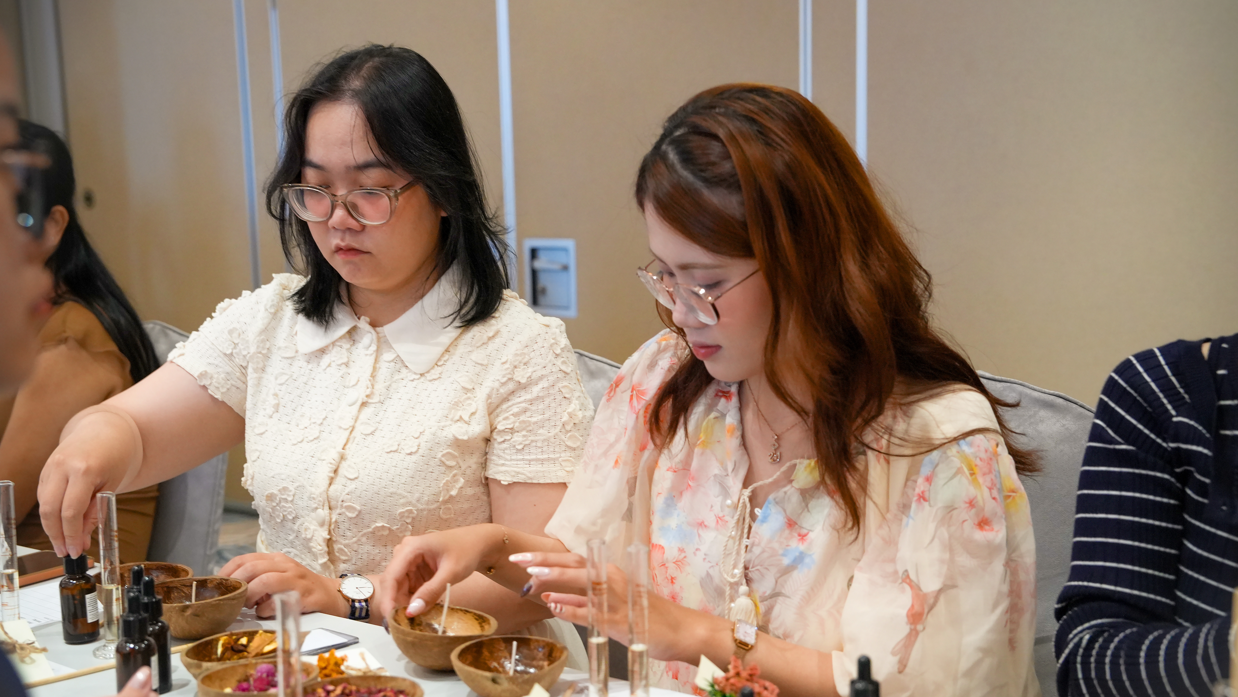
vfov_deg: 25.9
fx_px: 1510
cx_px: 631
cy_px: 391
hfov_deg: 44.6
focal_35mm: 46
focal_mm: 43
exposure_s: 1/160
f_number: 4
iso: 3200
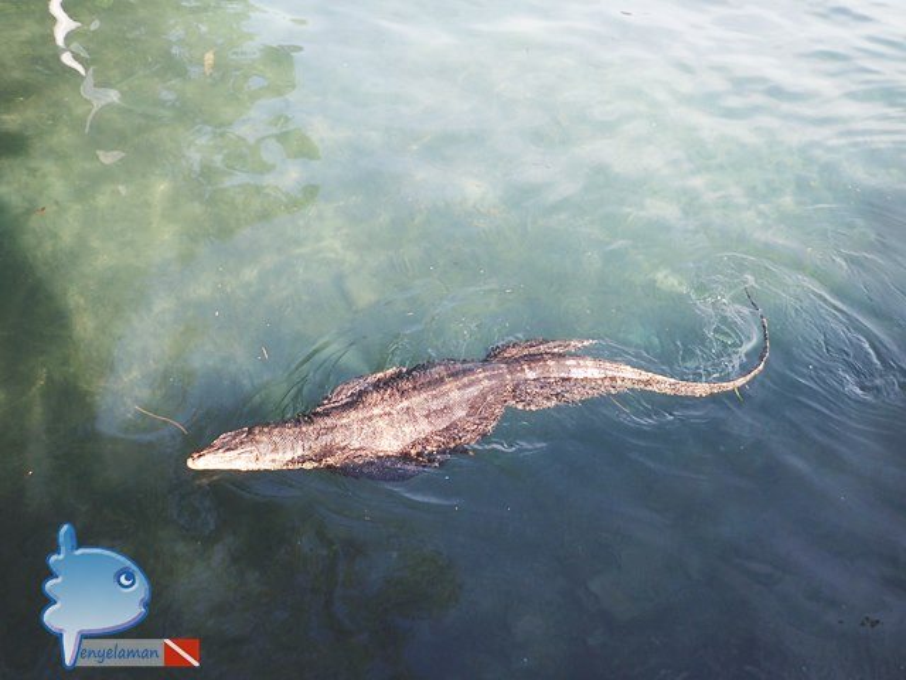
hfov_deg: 69.4
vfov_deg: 54.9
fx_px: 654
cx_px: 453
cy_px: 340
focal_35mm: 25
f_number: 2
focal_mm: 4.5
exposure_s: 1/800
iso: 100
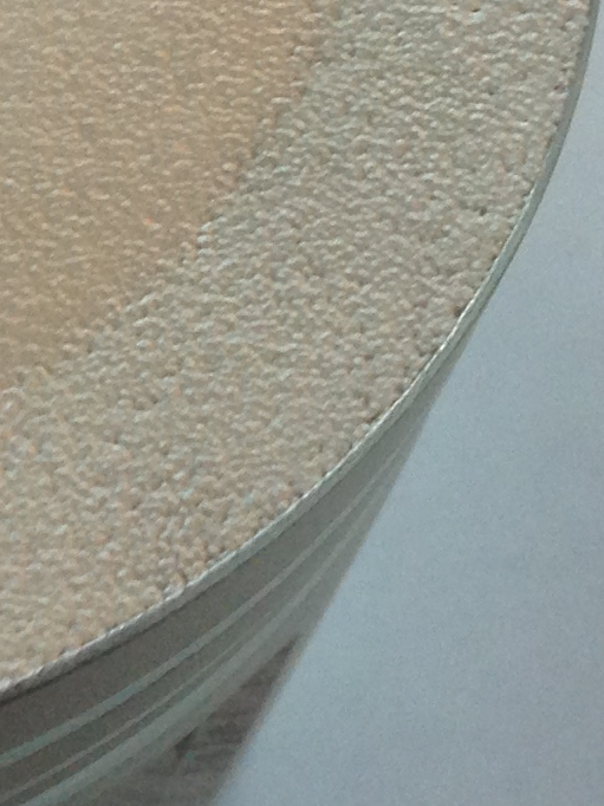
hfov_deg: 9.0
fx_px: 3678
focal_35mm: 158
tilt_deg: -57.5
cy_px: 8
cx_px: -488
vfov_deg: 12.4
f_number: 2.4
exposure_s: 1/20
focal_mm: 4.12
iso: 80
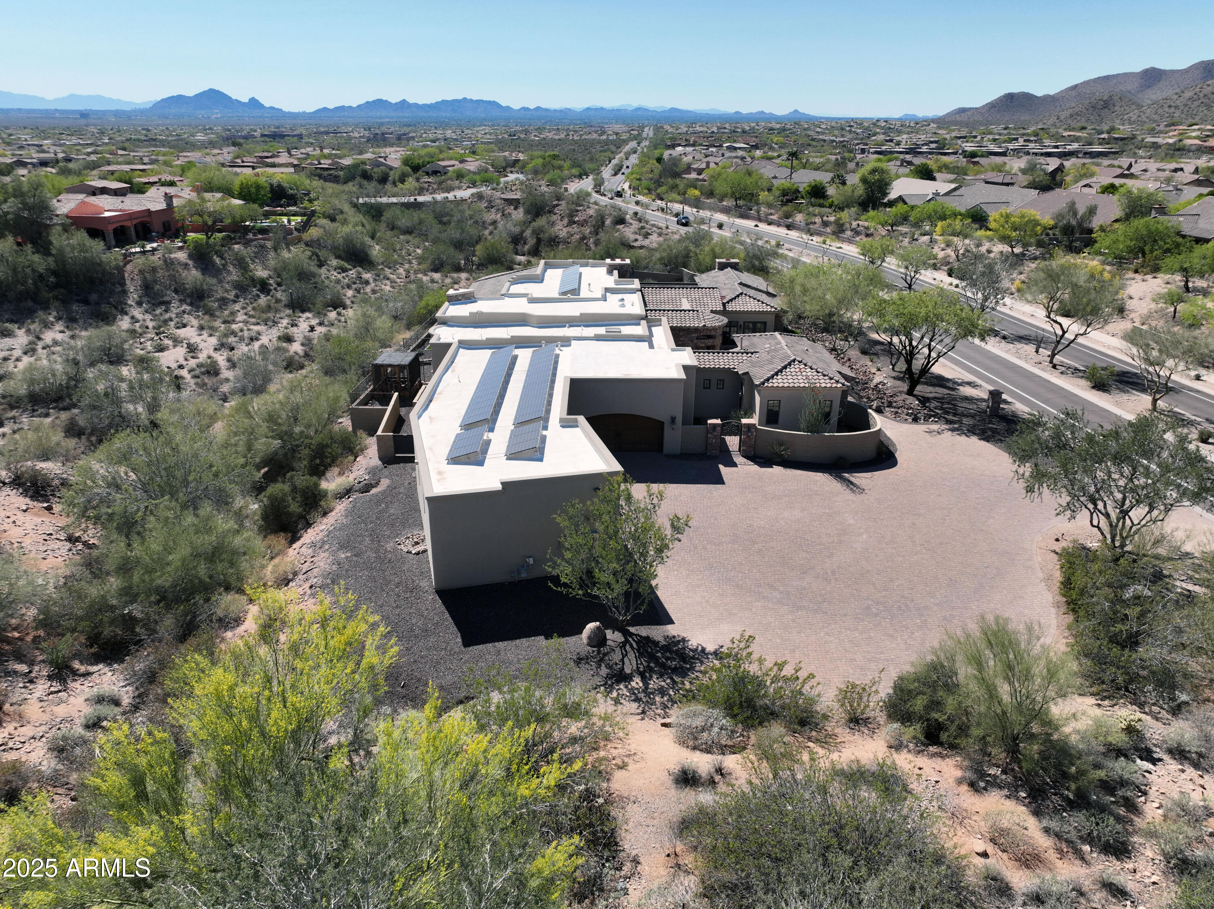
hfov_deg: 71.6
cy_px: 454
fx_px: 841
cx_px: 607
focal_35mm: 24
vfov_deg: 56.8
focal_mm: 12.29
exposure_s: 1/2500
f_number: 2.8
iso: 150
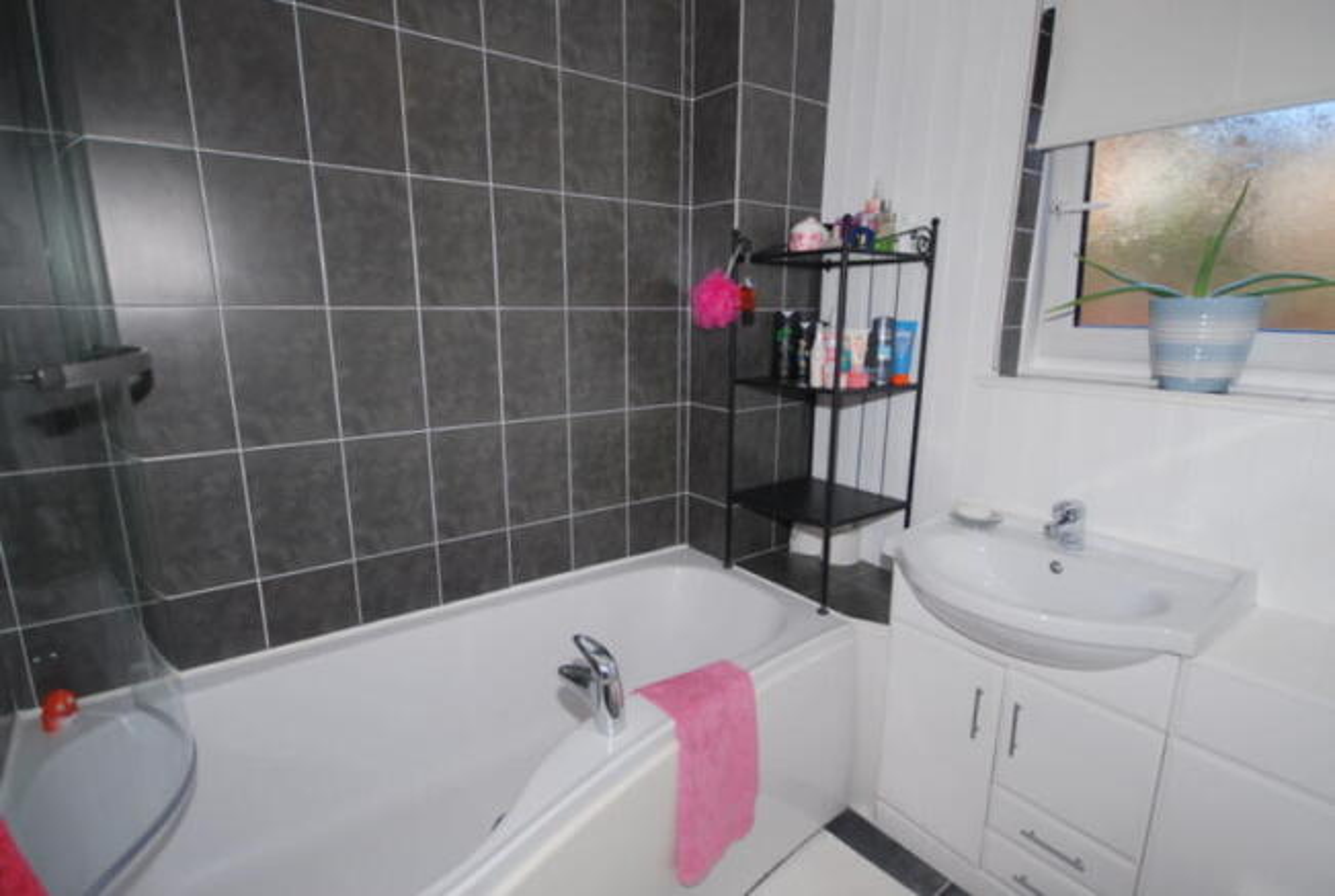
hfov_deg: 94.9
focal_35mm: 16
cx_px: 668
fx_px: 613
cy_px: 448
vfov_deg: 72.3
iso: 200
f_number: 4.2
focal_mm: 11
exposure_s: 1/60
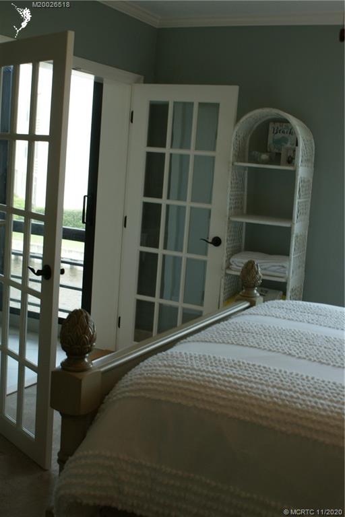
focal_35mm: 42
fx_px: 604
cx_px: 172
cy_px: 258
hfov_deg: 31.9
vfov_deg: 46.4
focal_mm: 28
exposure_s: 1/50
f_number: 5
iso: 200
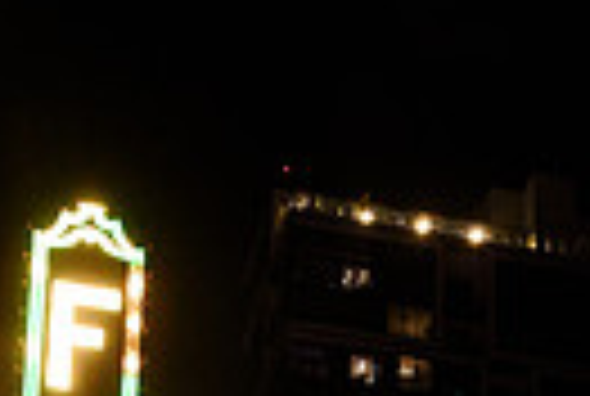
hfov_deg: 19.1
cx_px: 464
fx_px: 1741
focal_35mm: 106
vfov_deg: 11.4
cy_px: 844
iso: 1250
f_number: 4.5
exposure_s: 1/50
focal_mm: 24
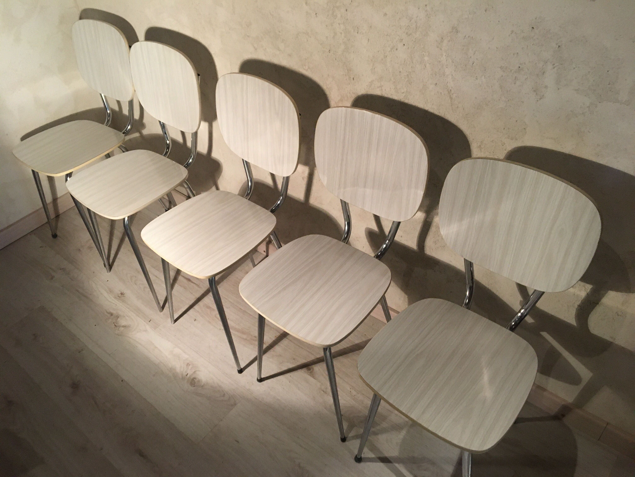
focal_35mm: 29
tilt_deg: -41.7
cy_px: 238
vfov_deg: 48.2
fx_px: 532
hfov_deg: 61.7
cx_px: 318
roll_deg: +7.3
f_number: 2.2
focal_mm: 4.15
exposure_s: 1/33
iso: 200
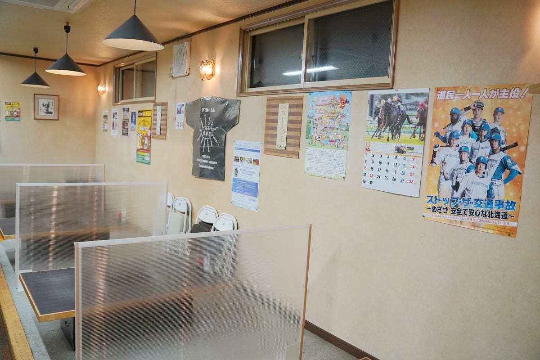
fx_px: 420
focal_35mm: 28
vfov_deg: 46.4
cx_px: 270
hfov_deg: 65.5
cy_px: 180
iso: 1600
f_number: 2.8
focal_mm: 28
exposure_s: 1/160
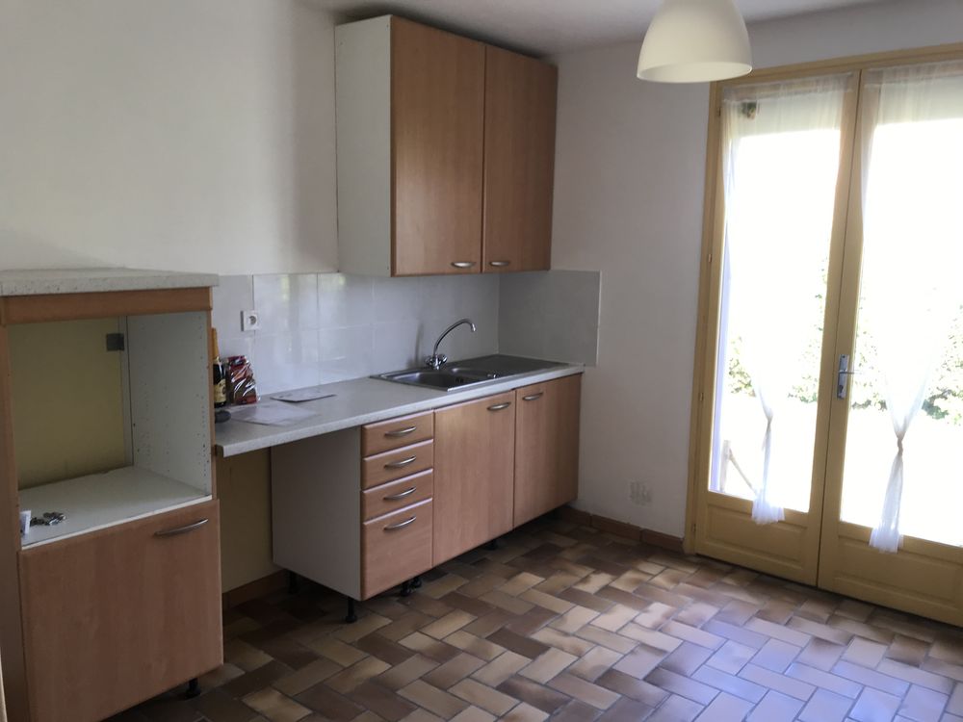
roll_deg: -1.1
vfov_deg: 49.7
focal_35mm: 28
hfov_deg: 63.4
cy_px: 361
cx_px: 482
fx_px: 779
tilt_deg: -7.9
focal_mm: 3.99
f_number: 1.8
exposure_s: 1/45
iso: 25
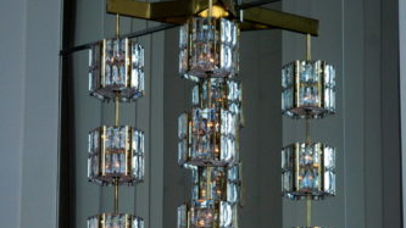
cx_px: 203
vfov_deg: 9.8
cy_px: 189
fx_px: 1324
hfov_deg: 17.4
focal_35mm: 123
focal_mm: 52
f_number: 4.5
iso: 1000
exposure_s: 1/80
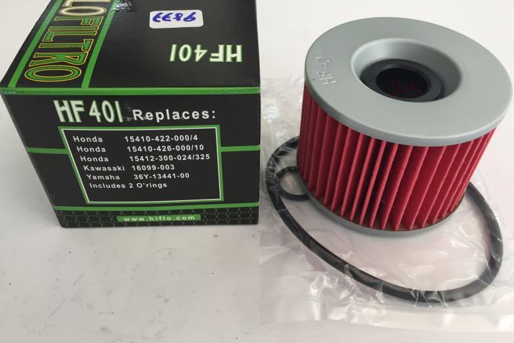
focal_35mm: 31
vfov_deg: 42.3
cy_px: 160
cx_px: 262
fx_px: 443
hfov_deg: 60.3
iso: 32
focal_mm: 4.15
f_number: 2.2
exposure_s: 1/40
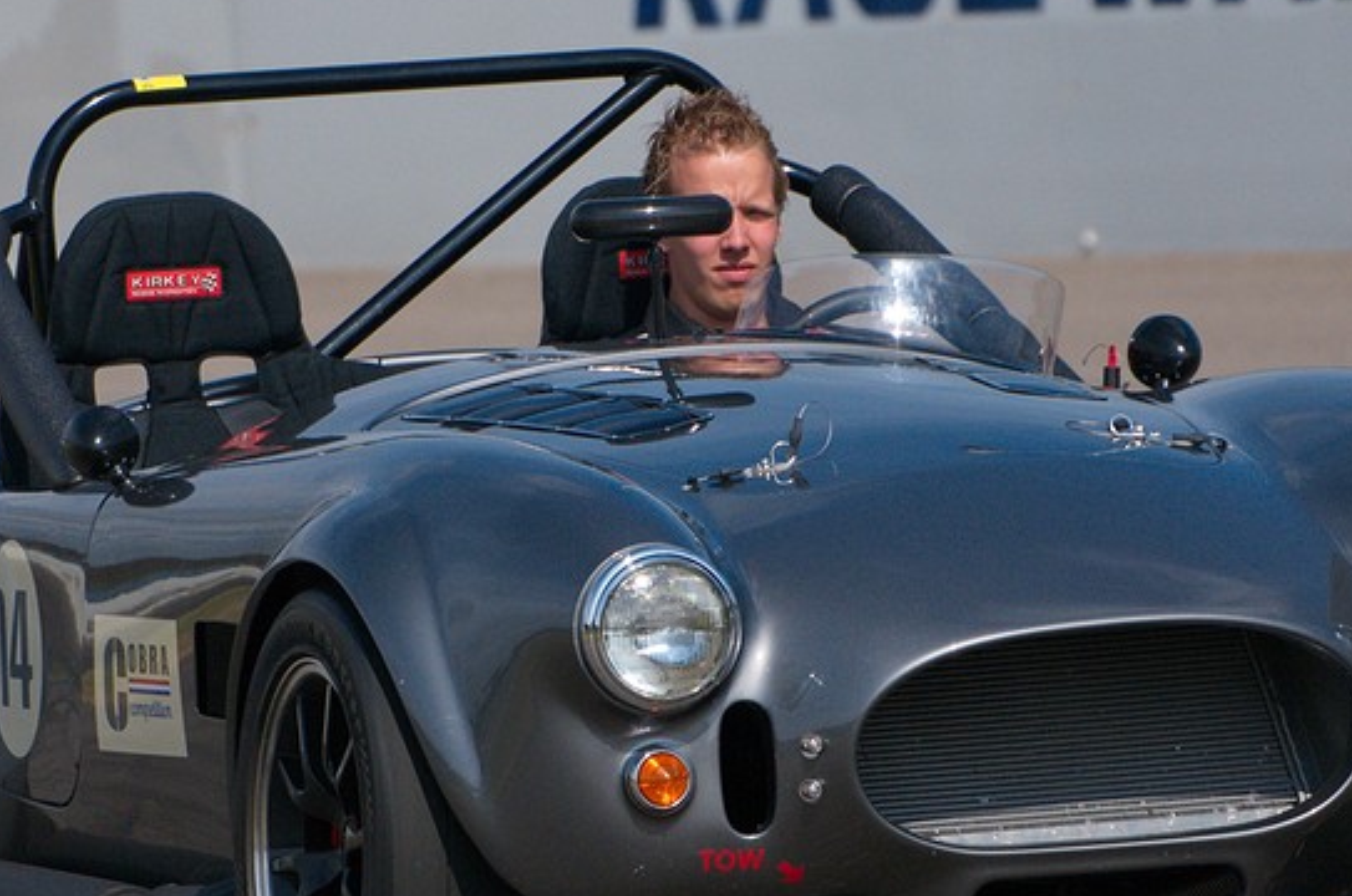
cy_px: 535
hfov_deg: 3.9
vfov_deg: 2.6
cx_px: 717
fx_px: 19644
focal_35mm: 524
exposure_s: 1/4000
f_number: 6.7
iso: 800
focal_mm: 240
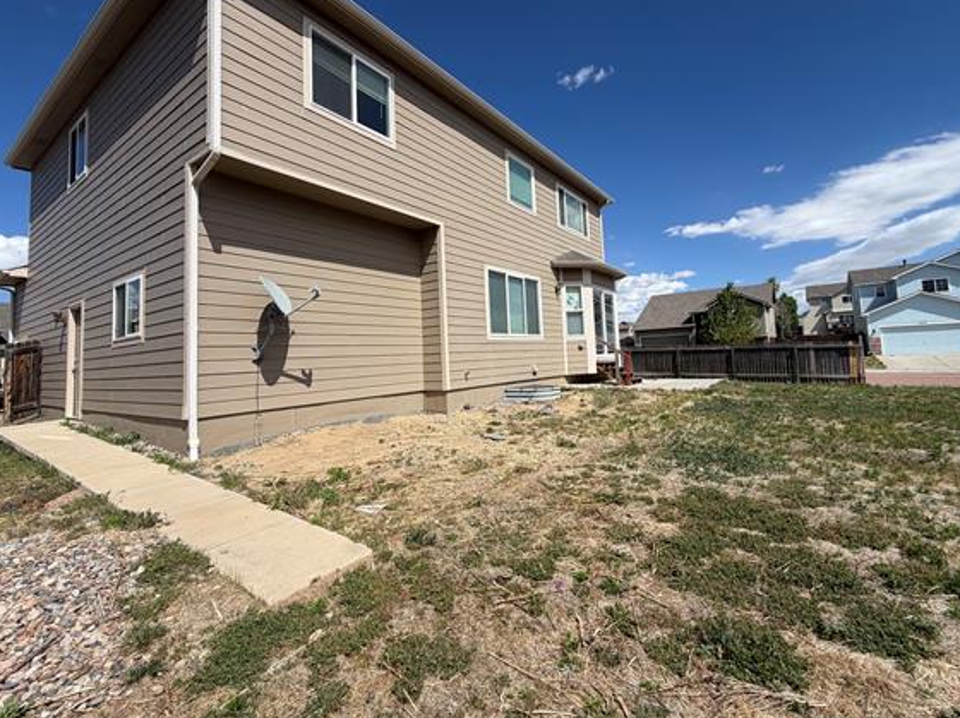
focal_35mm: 16
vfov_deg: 77.8
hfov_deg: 94.4
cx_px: 511
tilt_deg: +2.7
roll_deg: +3.3
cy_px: 323
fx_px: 443
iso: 20
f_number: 2.2
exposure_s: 1/1235
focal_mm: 2.22
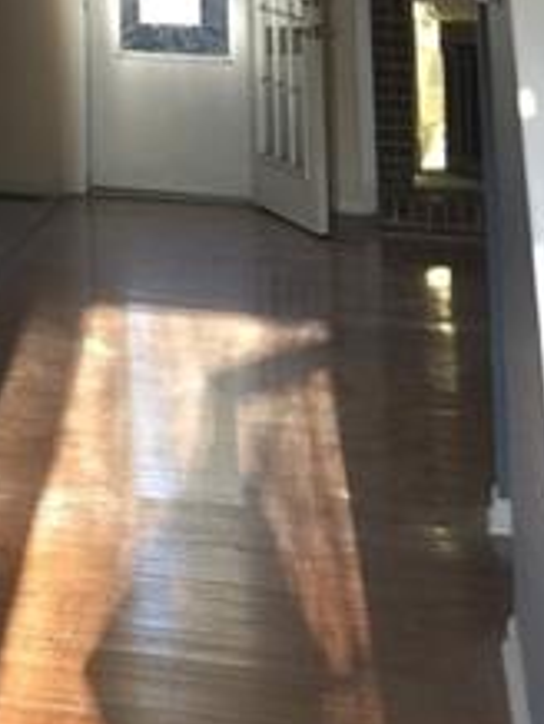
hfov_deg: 13.6
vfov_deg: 16.7
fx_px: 2133
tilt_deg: +7.5
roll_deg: -0.6
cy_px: -485
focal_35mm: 102
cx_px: -292
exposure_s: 1/40
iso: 32
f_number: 2.2
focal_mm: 4.15
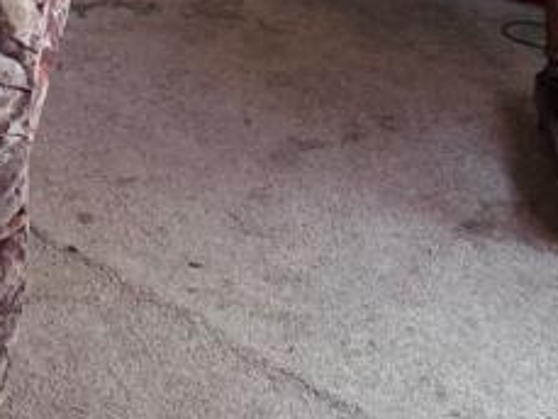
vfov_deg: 13.7
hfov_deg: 21.7
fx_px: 1371
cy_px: -508
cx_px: -73
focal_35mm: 85
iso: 320
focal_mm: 2.2
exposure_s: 1/78
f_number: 1.9
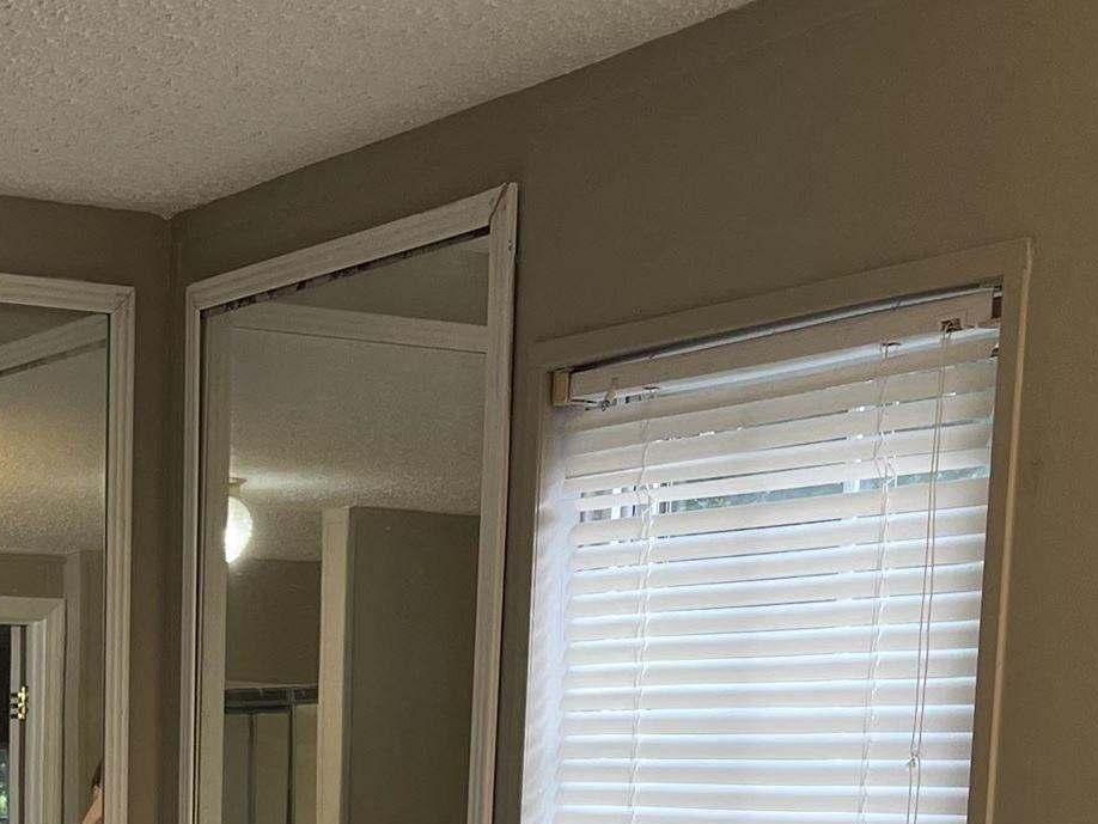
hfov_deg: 22.1
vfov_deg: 15.5
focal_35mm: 87
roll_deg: -0.5
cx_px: 163
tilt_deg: -9.9
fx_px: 2760
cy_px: 1282
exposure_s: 1/120
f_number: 1.6
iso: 50
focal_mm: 5.1
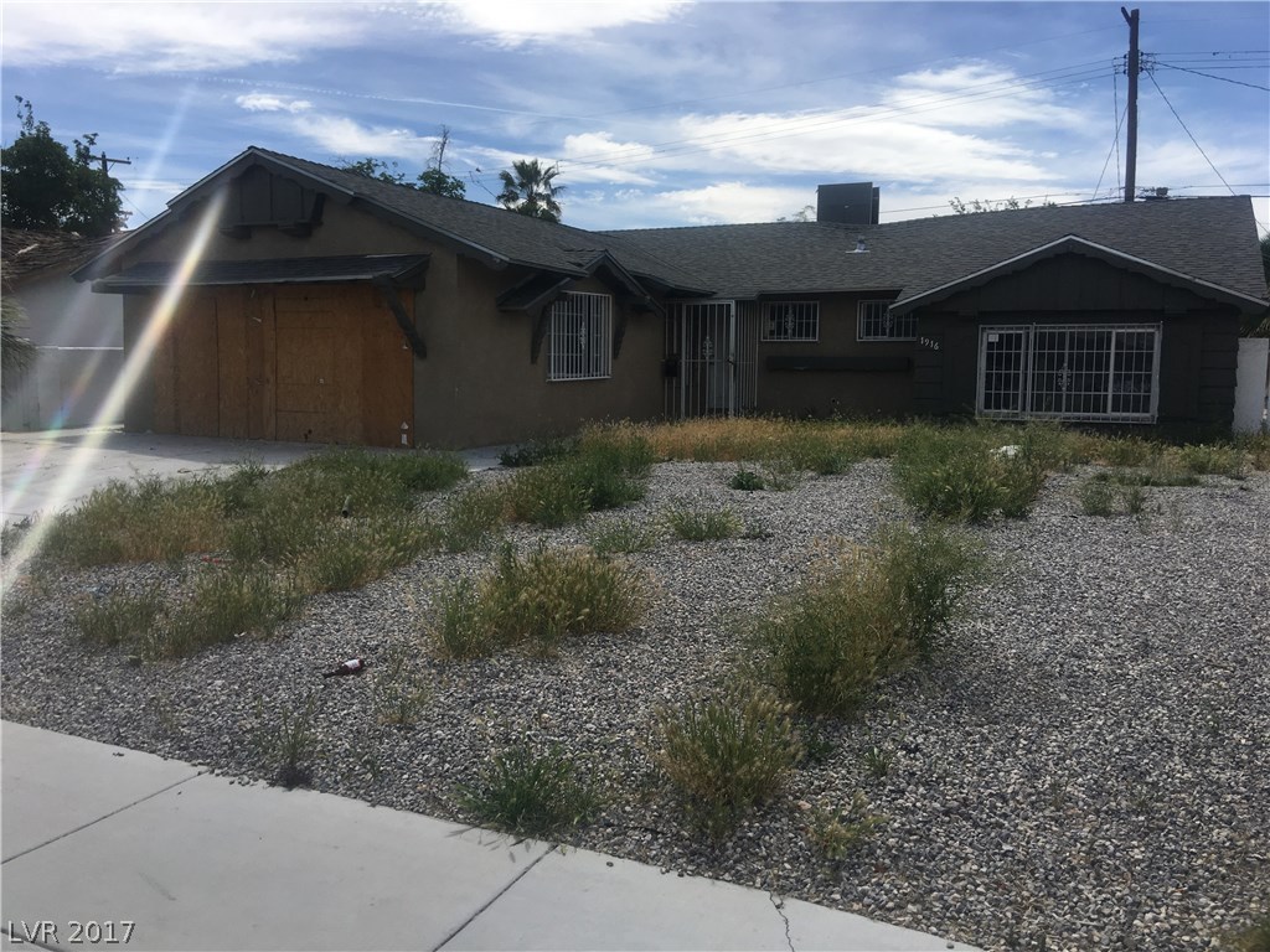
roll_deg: -1.6
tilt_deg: -5.3
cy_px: 476
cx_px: 635
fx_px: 1064
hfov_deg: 61.7
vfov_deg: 48.2
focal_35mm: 29
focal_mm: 4.15
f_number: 2.2
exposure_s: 1/2024
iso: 25
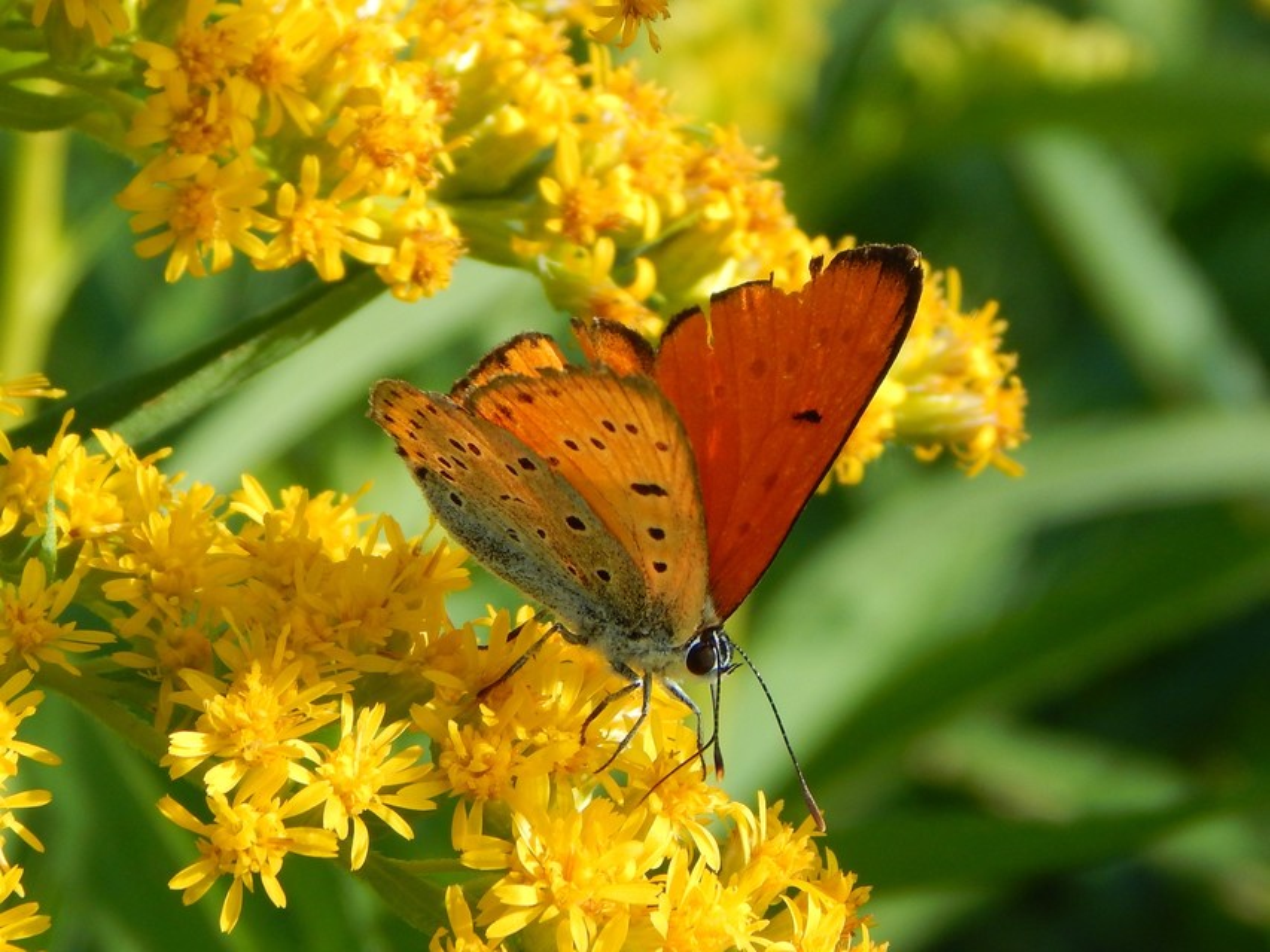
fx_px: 5174
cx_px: 635
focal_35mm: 141
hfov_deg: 14.0
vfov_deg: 10.5
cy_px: 476
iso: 125
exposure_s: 1/500
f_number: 4.9
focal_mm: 25.3
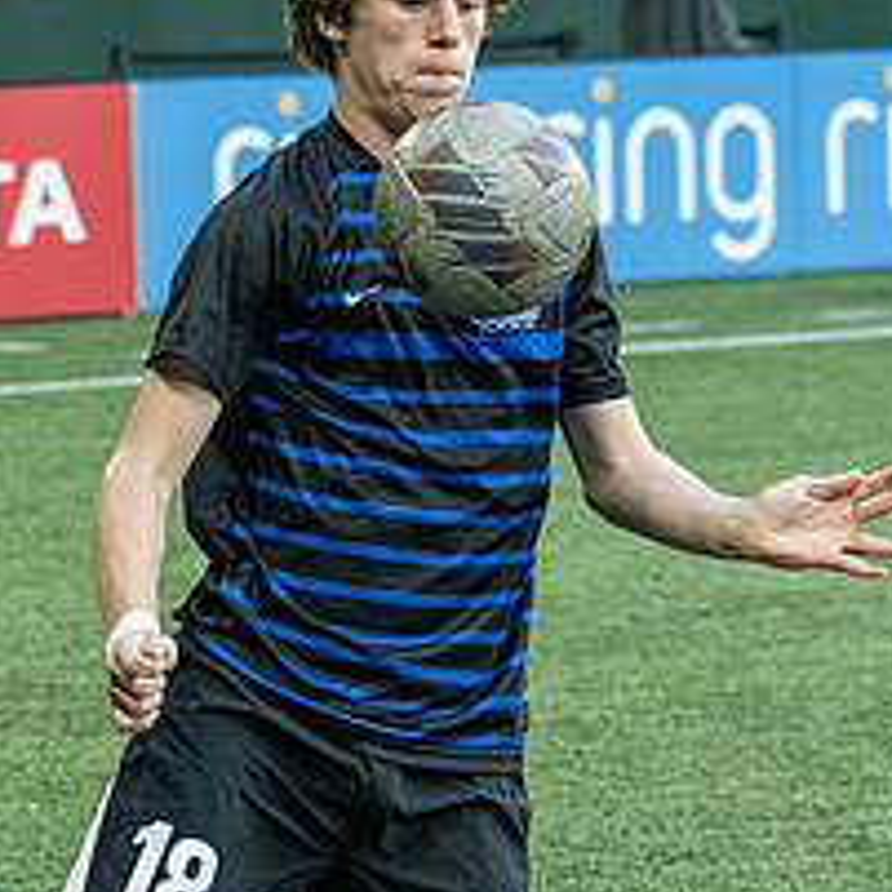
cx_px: 127
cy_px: 398
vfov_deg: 6.2
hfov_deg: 6.2
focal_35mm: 284
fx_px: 8280
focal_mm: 80
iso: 2500
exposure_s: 1/1000
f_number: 4.5
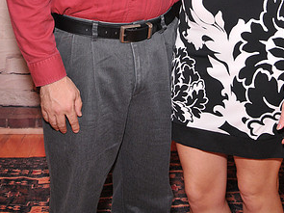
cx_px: 176
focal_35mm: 85
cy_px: -62
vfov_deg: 16.4
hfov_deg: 23.0
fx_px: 697
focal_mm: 30
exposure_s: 1/125
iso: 400
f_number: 5.6
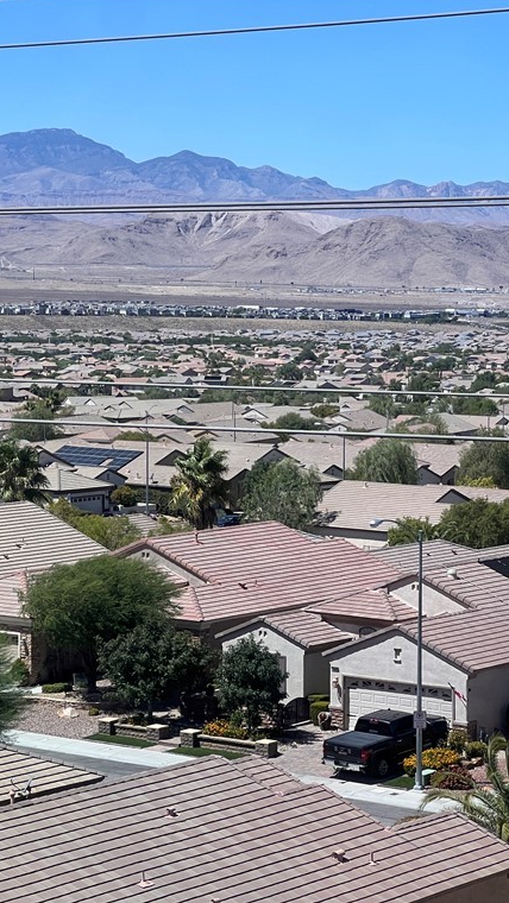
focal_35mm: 113
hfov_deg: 10.7
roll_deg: +0.3
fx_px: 2709
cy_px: 452
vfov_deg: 18.9
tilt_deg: -4.4
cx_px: 147
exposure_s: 1/123
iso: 32
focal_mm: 9
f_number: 2.8
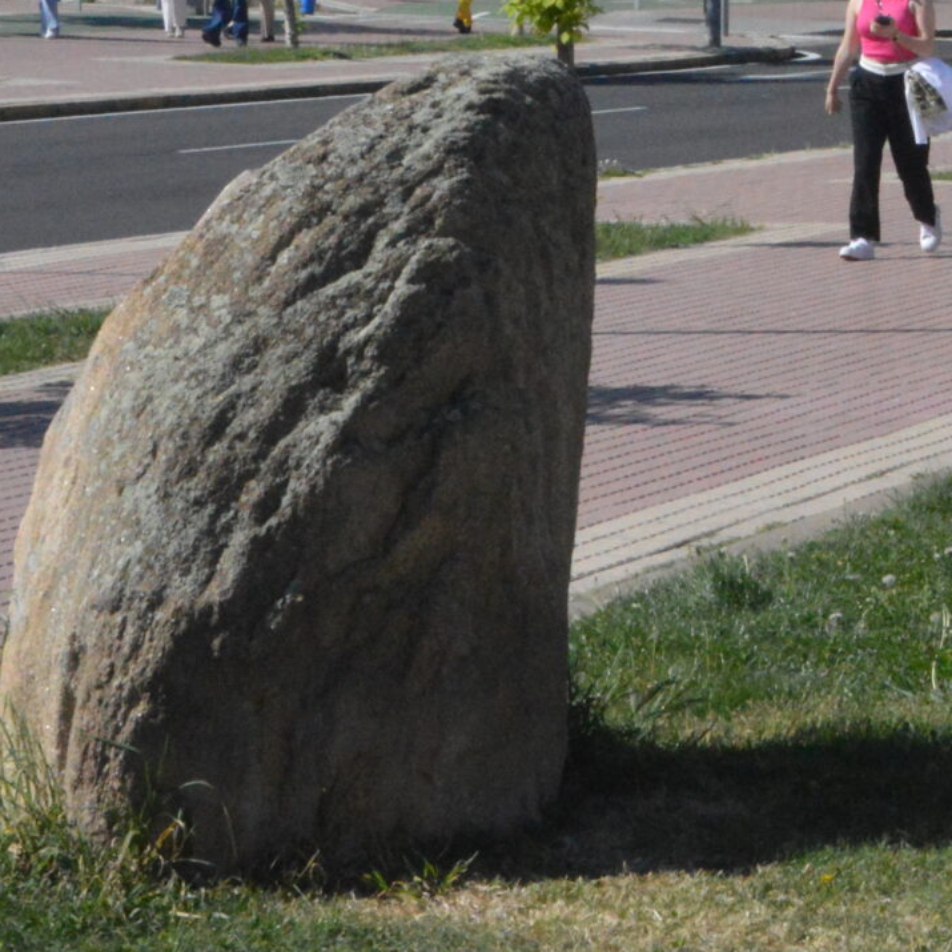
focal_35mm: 155
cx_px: 1378
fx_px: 4823
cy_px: -128
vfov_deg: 11.1
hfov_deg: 10.9
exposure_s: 1/1600
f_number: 20
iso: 3200
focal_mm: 34
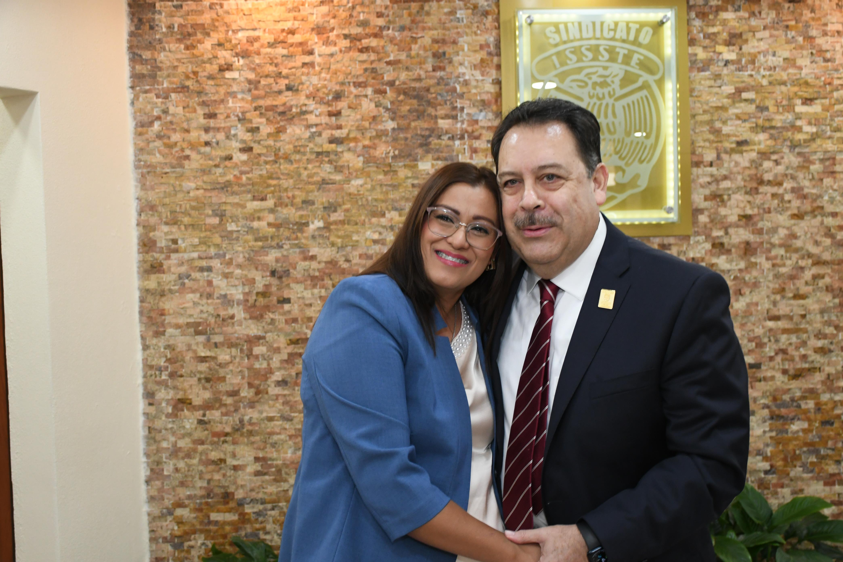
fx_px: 1054
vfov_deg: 29.9
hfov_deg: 43.6
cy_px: 281
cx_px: 422
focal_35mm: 45
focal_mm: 30
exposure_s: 1/100
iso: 1600
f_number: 4
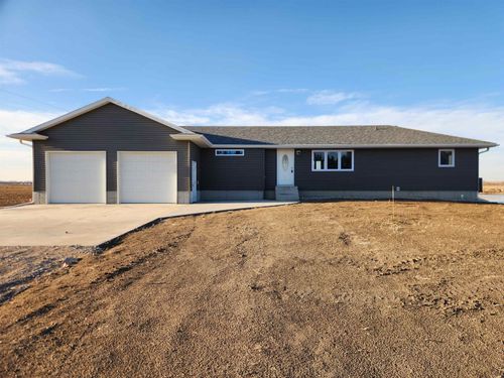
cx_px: 252
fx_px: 335
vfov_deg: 58.9
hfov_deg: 73.9
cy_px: 189
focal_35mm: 23
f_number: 1.8
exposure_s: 1/666
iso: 20
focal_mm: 5.4
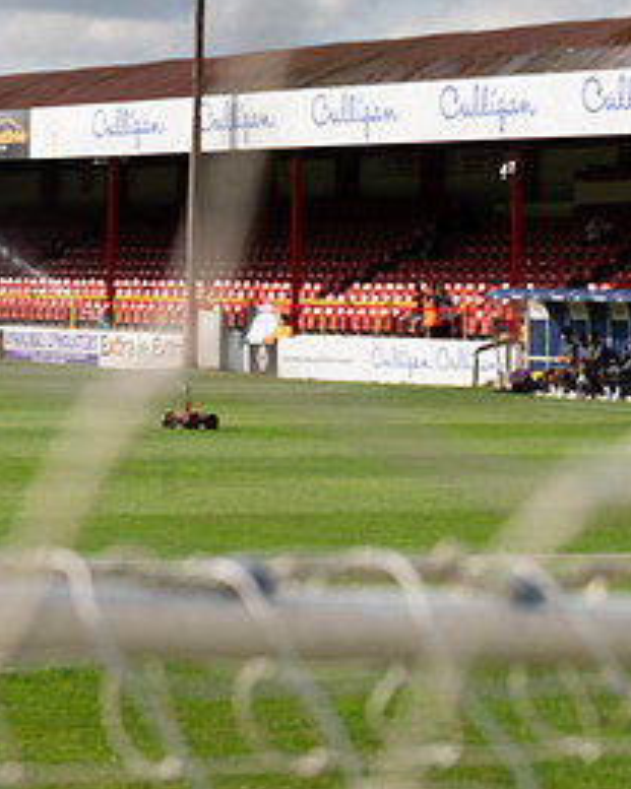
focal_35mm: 147
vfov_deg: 13.1
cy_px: 212
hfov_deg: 10.4
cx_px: 564
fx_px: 3434
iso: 400
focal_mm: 70
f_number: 7.1
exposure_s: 1/1000
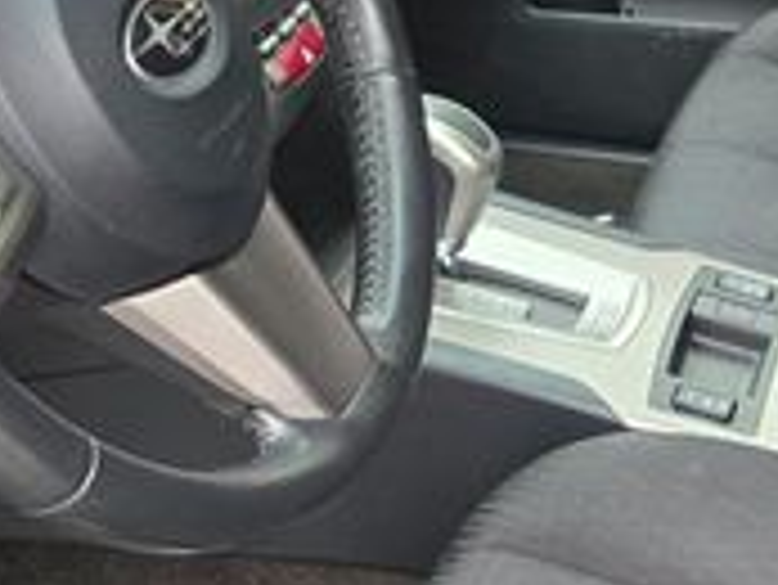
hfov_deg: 21.9
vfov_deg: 17.2
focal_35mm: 85
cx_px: 827
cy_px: 490
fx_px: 1912
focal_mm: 6.3
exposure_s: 1/120
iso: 320
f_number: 1.7
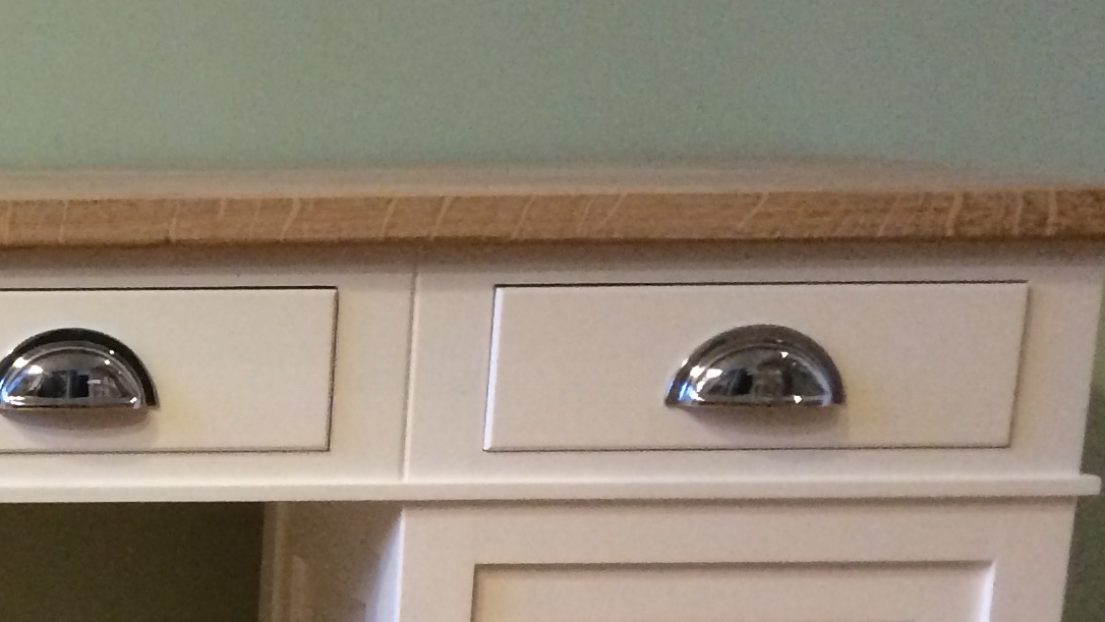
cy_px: 832
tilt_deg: -15.3
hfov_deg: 20.4
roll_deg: -0.2
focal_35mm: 95
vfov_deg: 12.3
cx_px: -353
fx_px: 2784
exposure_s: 1/33
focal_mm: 4.15
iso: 250
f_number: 2.2
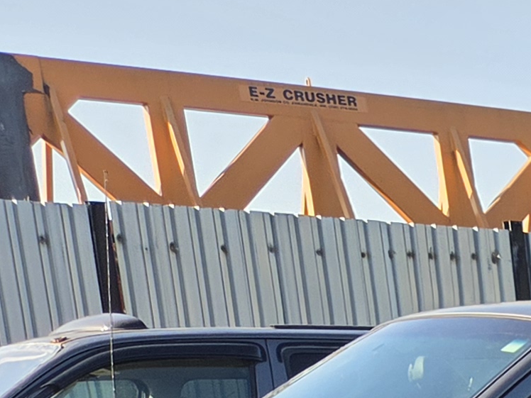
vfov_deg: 10.6
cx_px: 1283
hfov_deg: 12.5
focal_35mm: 123
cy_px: 912
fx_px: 1887
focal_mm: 5.4
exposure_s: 1/1628
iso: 80
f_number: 1.8
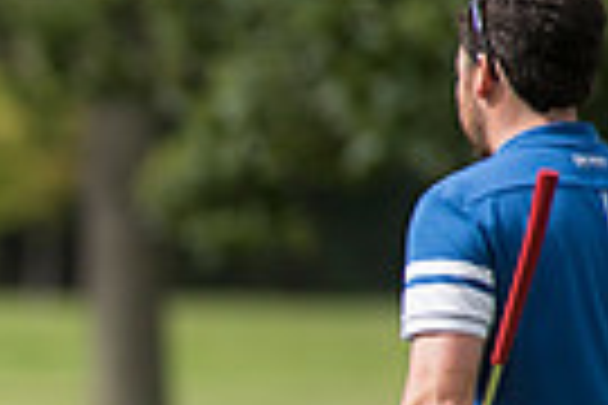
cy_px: 479
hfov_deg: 1.6
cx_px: -694
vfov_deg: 1.1
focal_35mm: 1289
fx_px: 21768
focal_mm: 300
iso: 320
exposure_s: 1/2000
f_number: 5.6
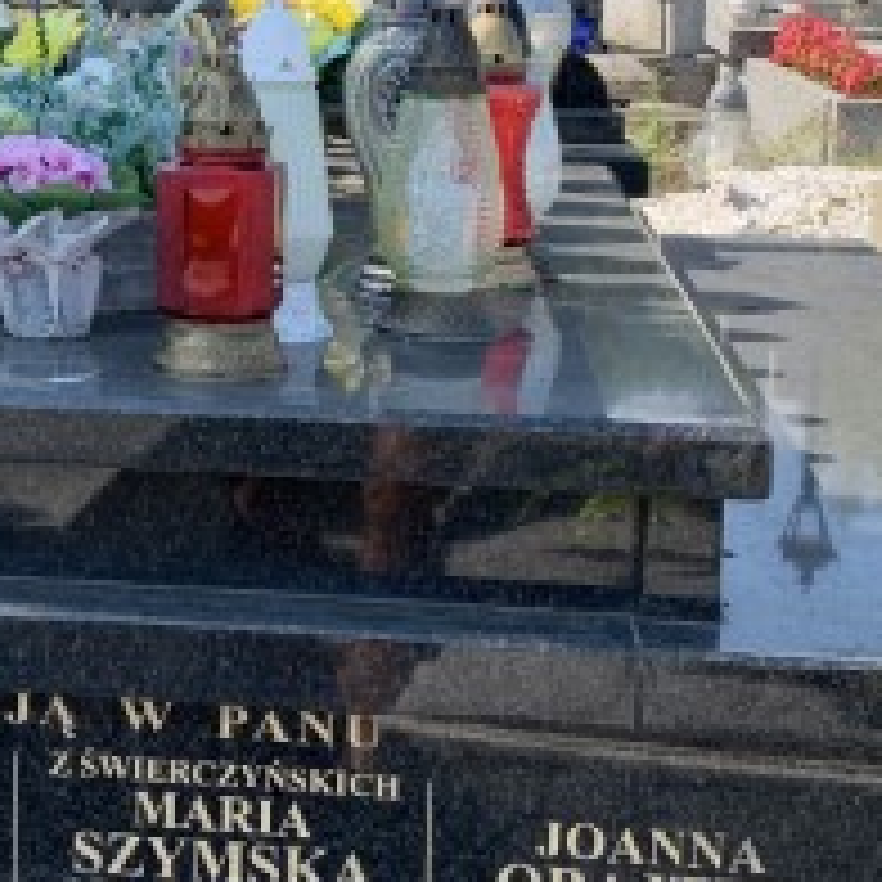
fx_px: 2162
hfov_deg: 22.6
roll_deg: -1.6
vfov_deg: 22.9
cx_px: 122
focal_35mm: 75
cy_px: 234
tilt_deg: -7.1
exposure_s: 1/808
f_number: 1.8
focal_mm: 4.25
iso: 25
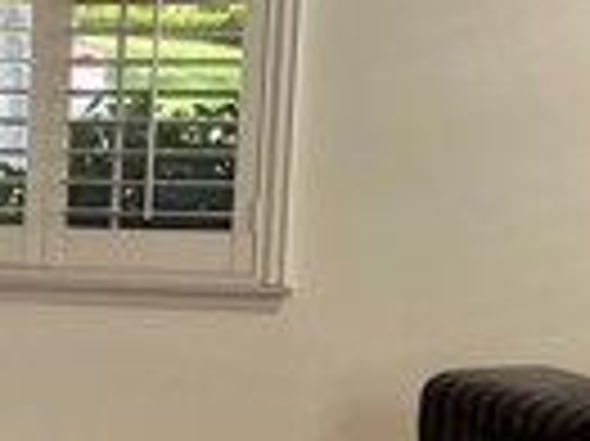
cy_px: 333
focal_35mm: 127
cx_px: -613
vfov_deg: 11.6
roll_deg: +0.8
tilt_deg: -10.5
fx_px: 2163
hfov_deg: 13.3
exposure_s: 1/148
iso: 50
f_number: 1.6
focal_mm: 5.1
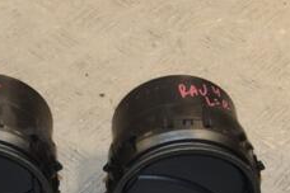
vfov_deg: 9.9
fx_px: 1114
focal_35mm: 138
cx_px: 64
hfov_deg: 14.8
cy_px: 109
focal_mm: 35
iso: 800
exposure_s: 1/200
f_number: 8
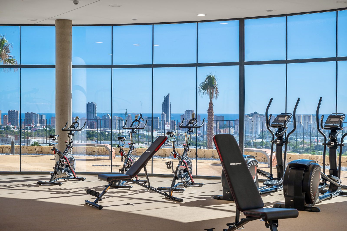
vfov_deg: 23.8
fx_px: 549
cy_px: 116
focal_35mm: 57
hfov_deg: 35.1
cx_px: 174
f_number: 6.3
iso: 100
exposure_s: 1/500
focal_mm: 57
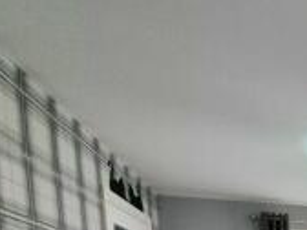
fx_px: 399
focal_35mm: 45
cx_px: 485
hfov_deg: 26.5
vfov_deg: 25.2
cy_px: 337
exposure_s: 1/60.2
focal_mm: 2.2
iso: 100
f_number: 2.2
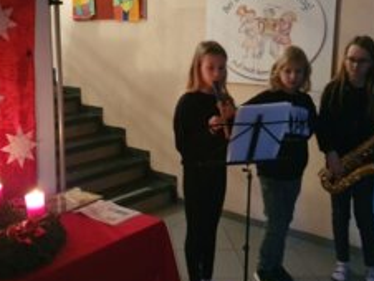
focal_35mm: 46
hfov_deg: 41.0
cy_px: 131
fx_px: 498
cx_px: 146
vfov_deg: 31.6
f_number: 1.5
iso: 640
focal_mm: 4.32
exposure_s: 1/10
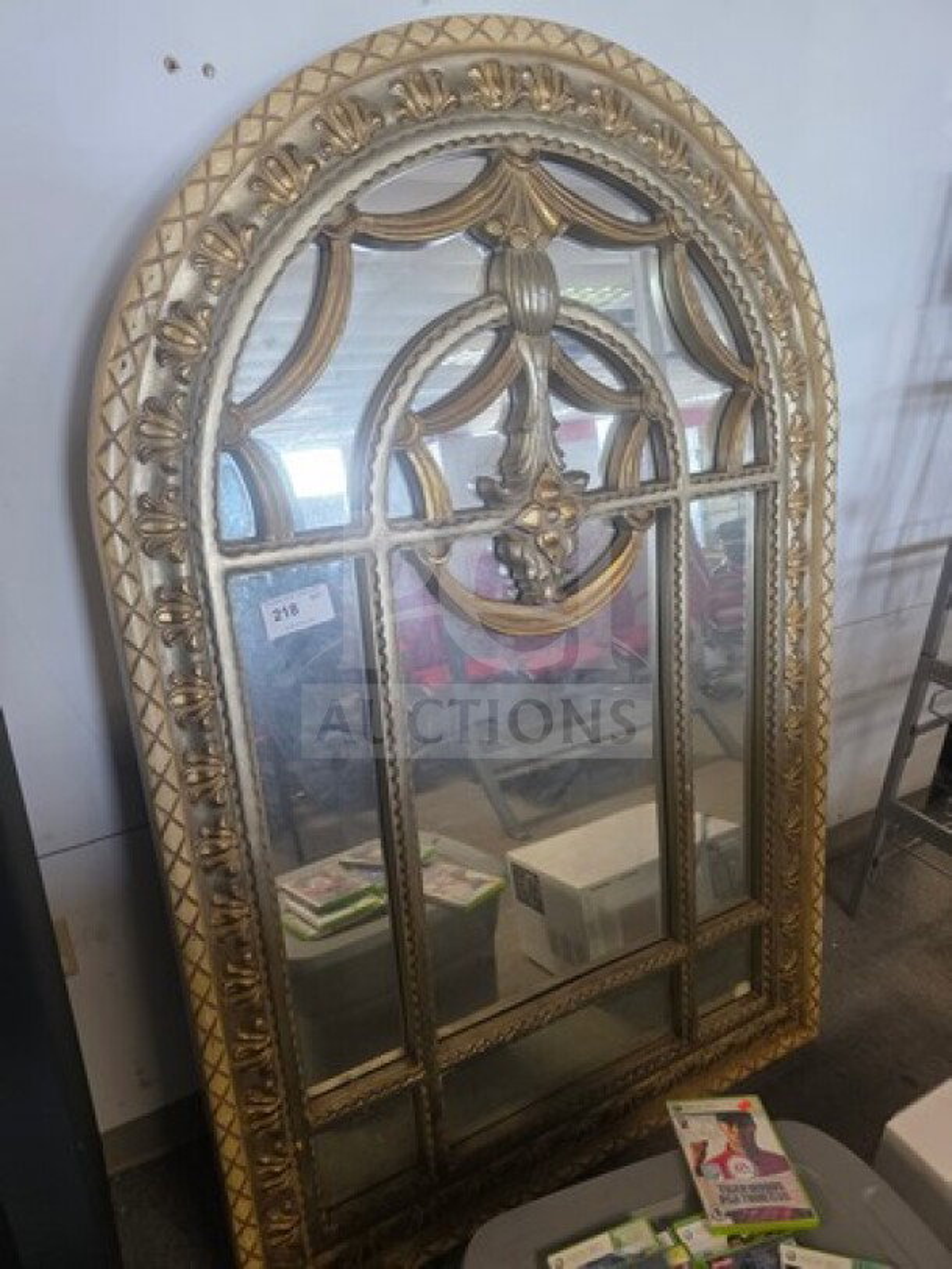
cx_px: 476
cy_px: 634
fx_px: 843
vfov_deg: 73.9
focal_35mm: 23
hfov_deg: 58.9
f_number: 1.7
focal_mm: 6.3
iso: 320
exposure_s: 1/120
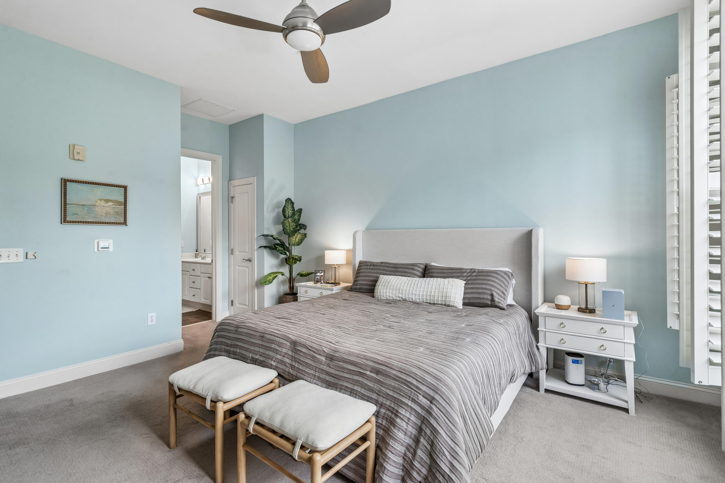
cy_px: 242
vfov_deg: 73.7
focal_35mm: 16
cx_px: 362
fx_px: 322
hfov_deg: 96.7
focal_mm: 16
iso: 400
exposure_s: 1/25
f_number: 8
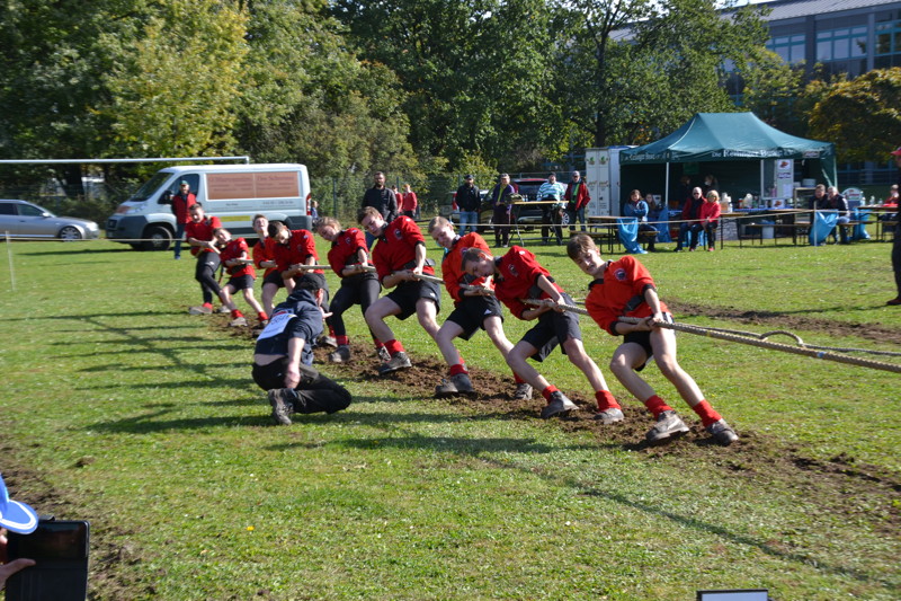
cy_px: 300
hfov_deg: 31.9
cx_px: 450
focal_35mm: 63
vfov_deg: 21.6
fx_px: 1576
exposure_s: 1/160
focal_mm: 42
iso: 100
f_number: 6.3
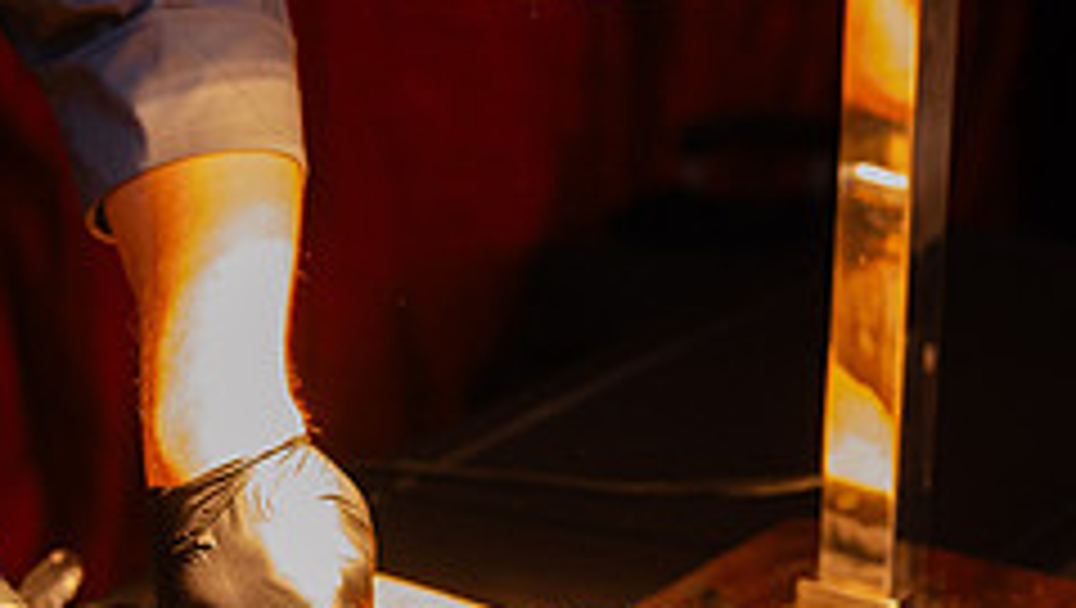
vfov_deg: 9.5
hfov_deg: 16.8
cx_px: 306
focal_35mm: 127
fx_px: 3627
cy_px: 709
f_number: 2.8
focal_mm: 50
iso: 2000
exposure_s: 1/80
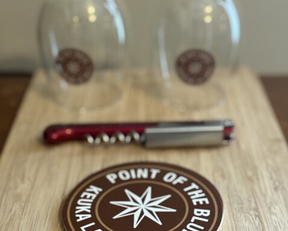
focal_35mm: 63
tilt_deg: -29.1
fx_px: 537
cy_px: 148
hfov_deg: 30.0
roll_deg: -0.4
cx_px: 145
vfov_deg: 24.1
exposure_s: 1/30
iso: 500
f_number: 1.78
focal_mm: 6.76
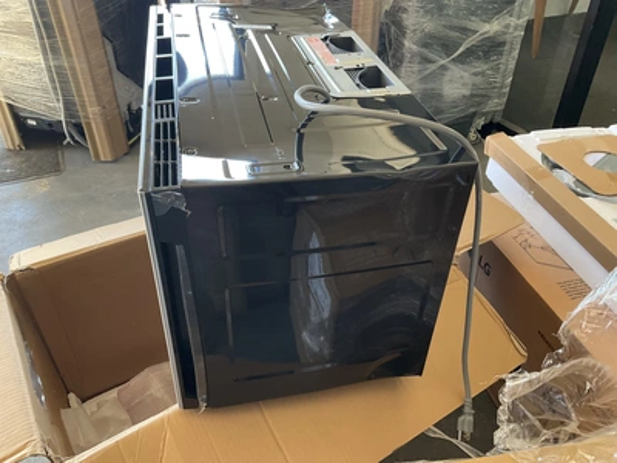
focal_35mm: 29
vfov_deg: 48.2
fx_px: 517
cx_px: 308
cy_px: 232
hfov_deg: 61.7
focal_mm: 3
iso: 100
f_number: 1.8
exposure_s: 1/60
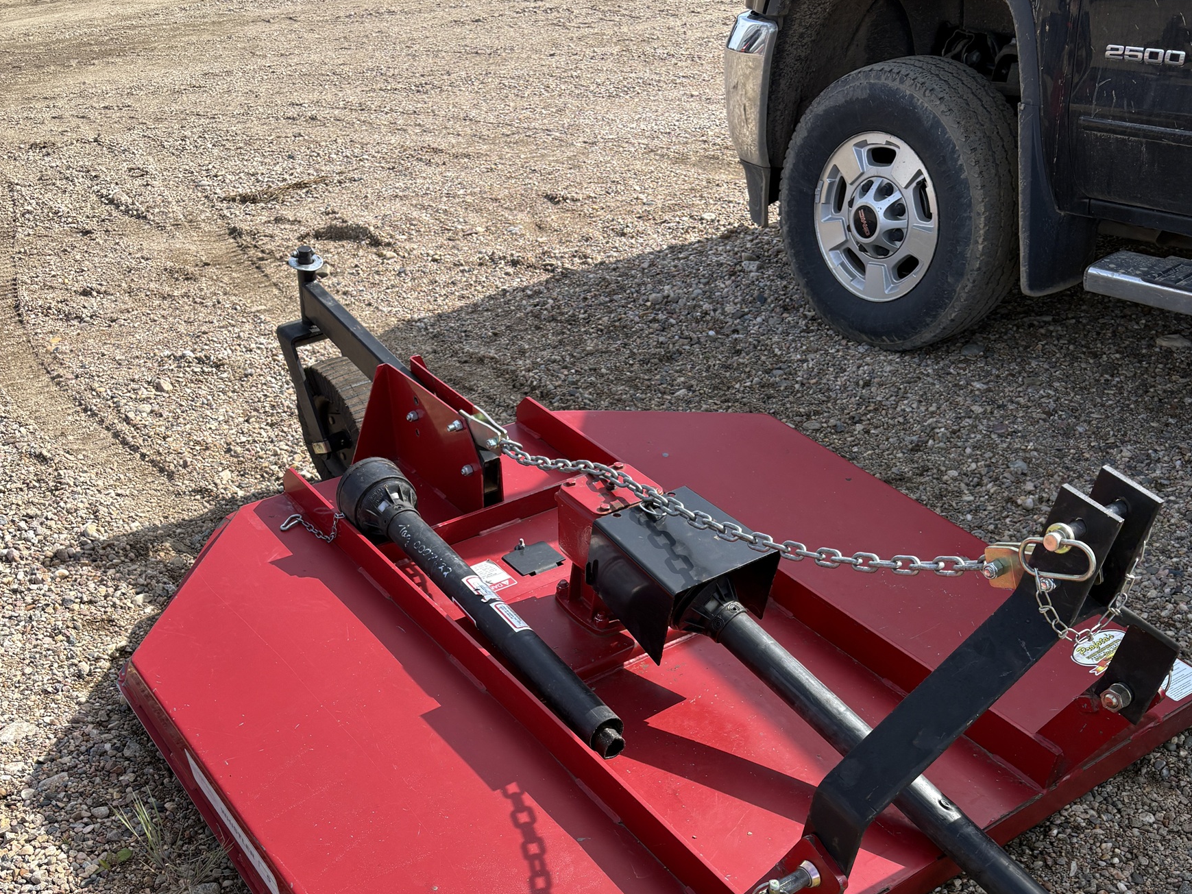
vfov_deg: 39.1
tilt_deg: -36.1
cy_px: 713
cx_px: 597
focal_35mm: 35
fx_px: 1205
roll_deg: +2.9
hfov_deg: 52.6
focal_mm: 5.96
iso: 50
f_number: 1.6
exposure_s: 1/1287
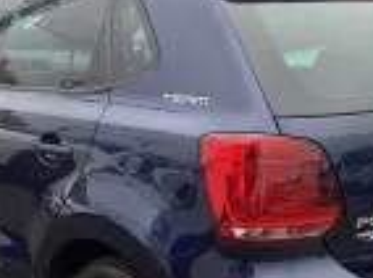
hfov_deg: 31.7
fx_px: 656
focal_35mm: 61
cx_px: 168
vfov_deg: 23.7
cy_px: 215
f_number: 1.78
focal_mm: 6.76
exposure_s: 1/543
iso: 80
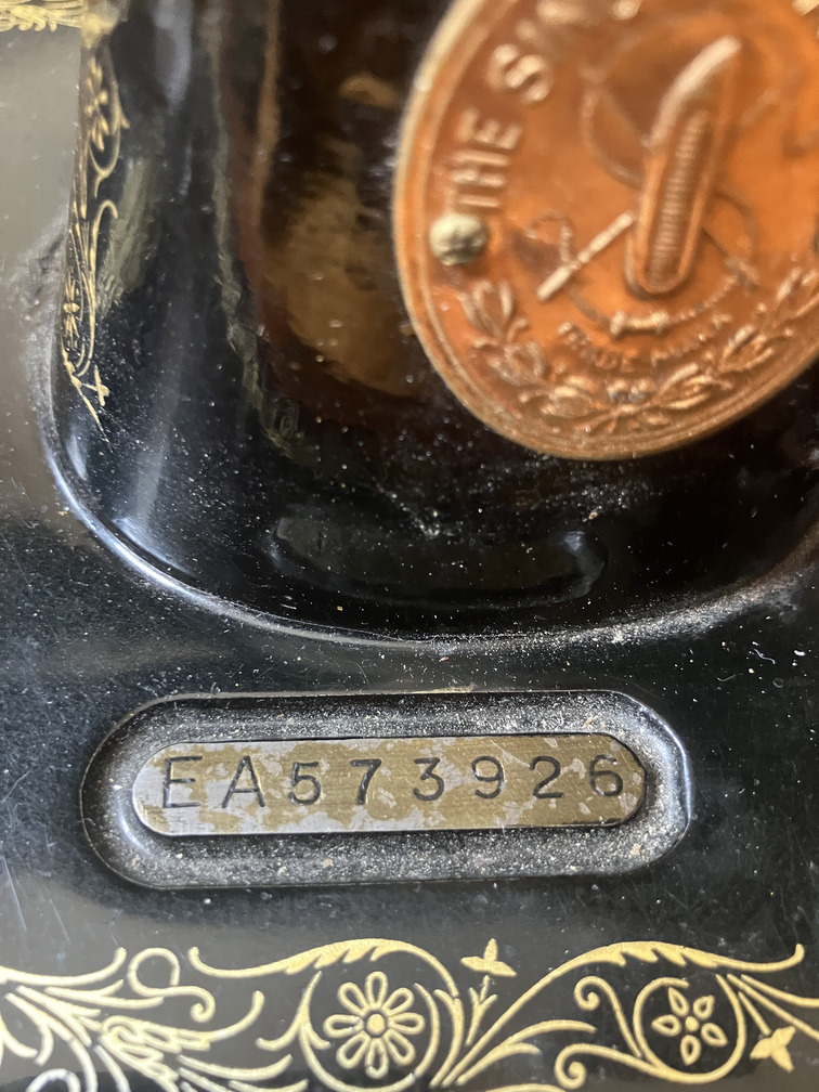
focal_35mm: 28
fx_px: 883
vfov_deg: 63.4
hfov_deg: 49.7
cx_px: 410
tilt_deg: -55.8
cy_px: 546
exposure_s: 1/30
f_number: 1.8
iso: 500
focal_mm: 3.99
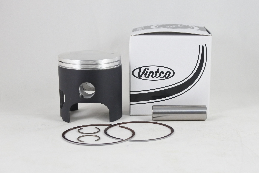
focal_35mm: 49
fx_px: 352
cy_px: 85
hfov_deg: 40.3
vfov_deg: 27.5
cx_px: 132
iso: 720
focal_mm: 18
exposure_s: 1/125
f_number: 4.5
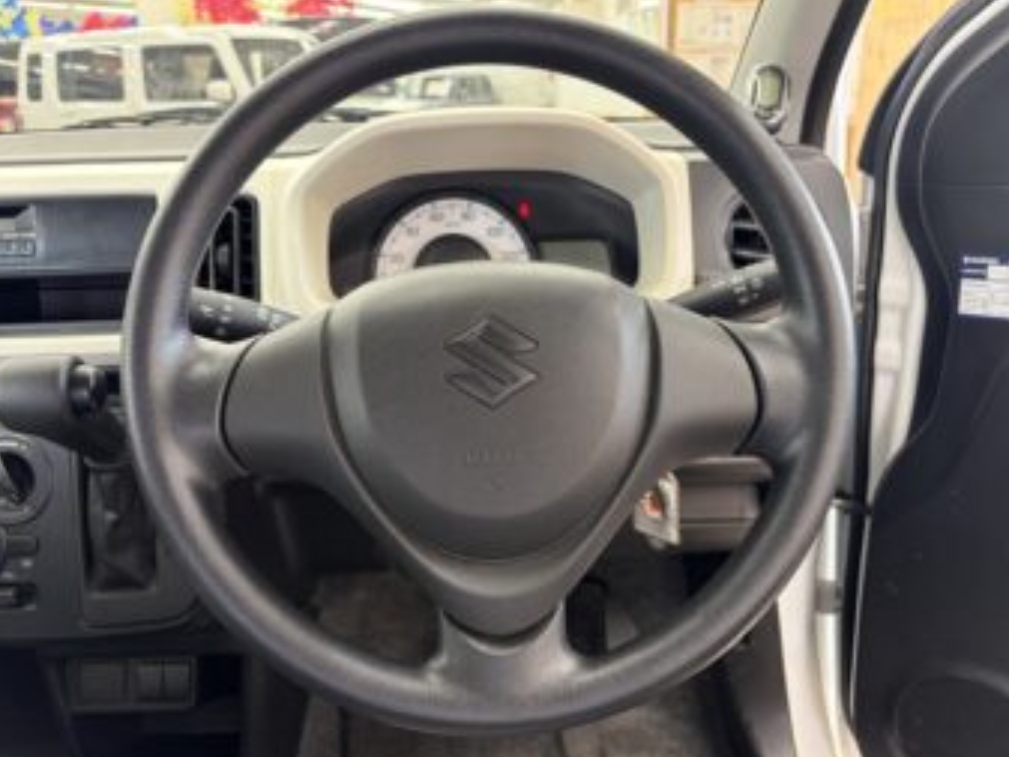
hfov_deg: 65.3
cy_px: 381
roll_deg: +1.8
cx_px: 488
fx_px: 787
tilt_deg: -19.6
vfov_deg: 51.4
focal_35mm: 27
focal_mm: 5.96
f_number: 1.6
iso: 125
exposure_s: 1/50
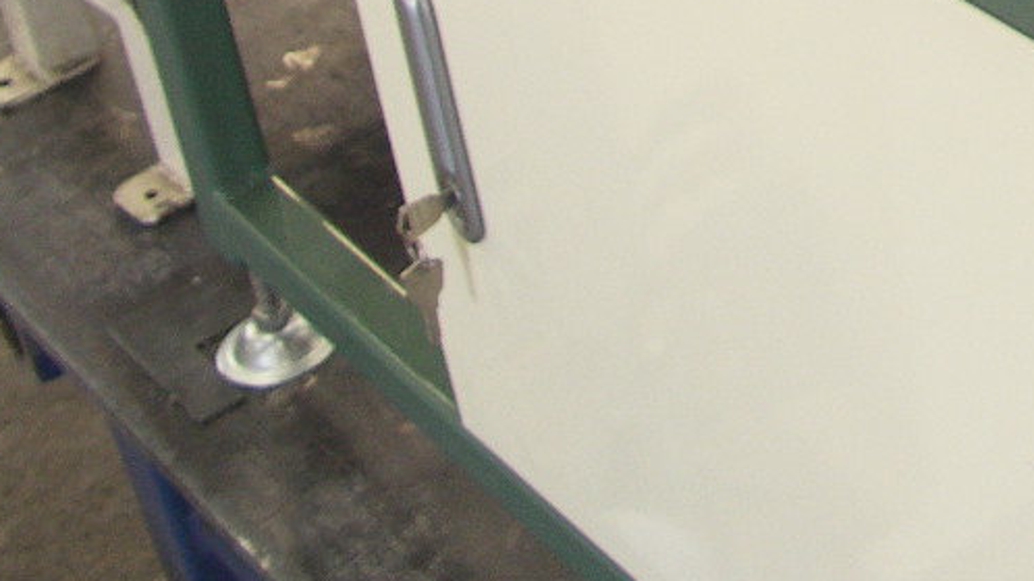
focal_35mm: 98
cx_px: 1514
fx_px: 2687
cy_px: -577
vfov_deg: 11.2
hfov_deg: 19.3
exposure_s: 1/10
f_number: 2.8
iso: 125
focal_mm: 7.2
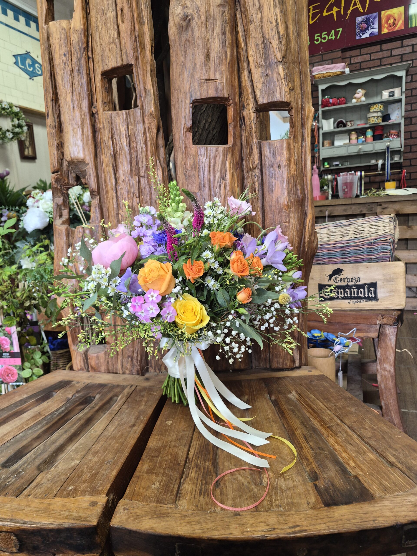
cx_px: 208
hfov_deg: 58.9
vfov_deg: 73.9
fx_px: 369
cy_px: 278
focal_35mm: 23
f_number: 1.8
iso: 320
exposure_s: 1/100
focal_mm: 5.4
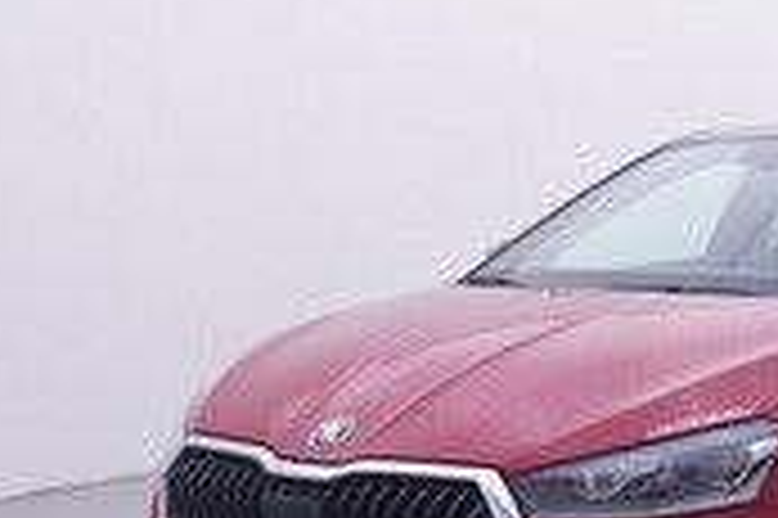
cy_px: 286
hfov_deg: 25.6
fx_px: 1546
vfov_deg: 19.0
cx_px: 911
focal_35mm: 72
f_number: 5
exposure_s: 1/80
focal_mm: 15
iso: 200
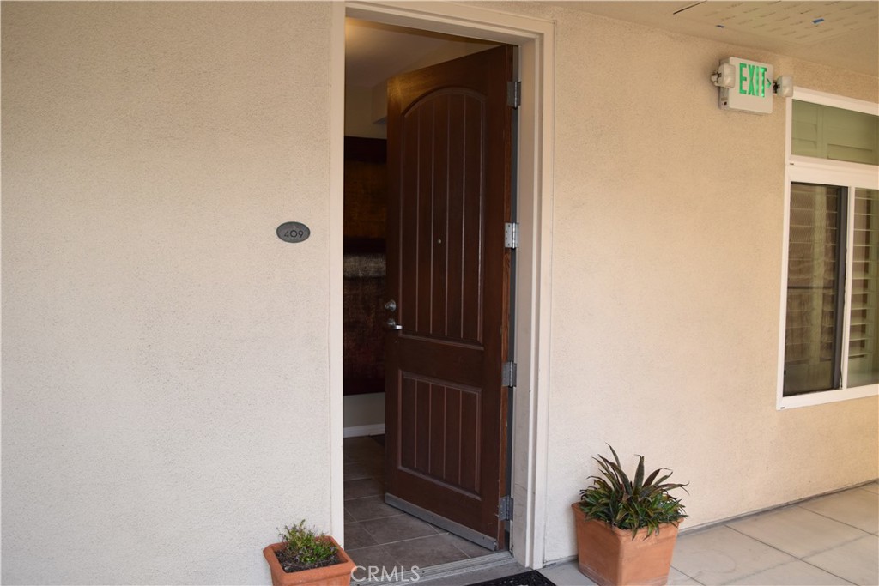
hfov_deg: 67.4
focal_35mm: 27
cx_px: 440
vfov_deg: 47.9
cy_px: 293
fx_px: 659
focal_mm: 18
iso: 560
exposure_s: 1/125
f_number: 5.6
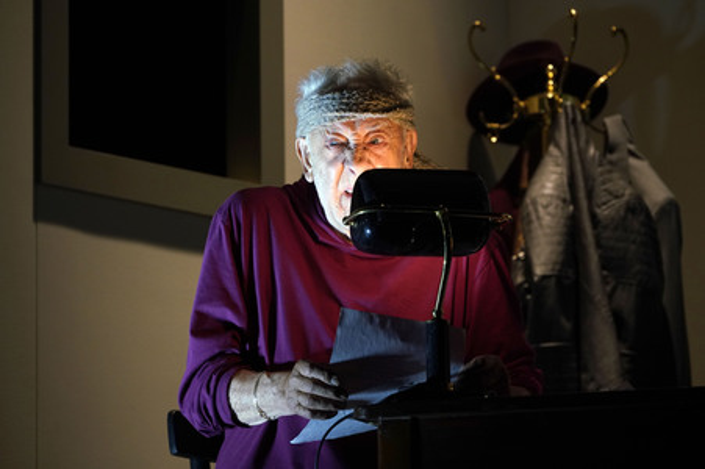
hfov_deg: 10.3
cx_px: 352
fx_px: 3914
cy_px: 234
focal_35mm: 200
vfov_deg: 6.9
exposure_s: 1/200
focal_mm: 200
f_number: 5.6
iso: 2000
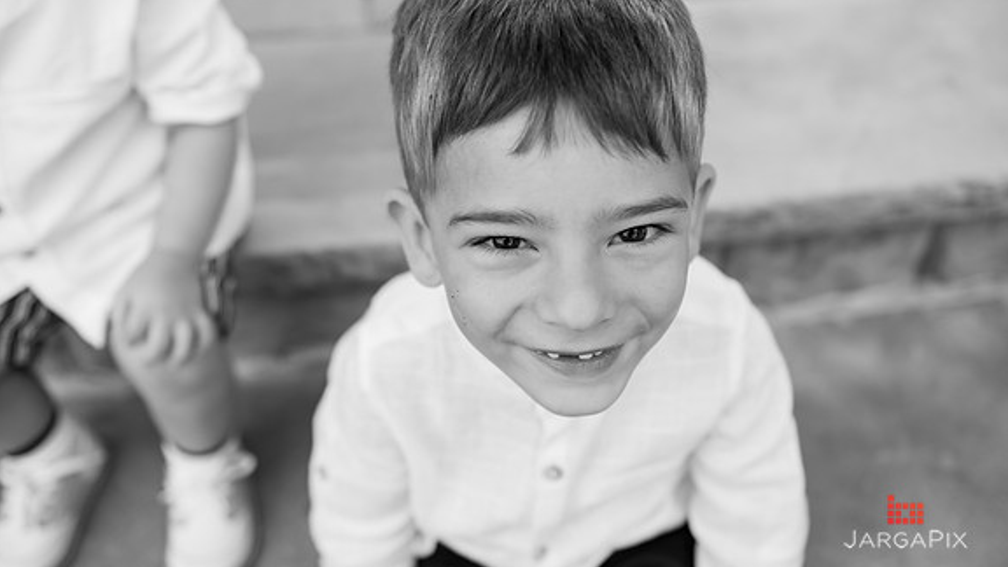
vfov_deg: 31.2
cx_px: 504
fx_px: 1016
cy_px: 248
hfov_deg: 52.8
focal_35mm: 38
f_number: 3.2
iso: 400
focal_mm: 36
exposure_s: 1/1600
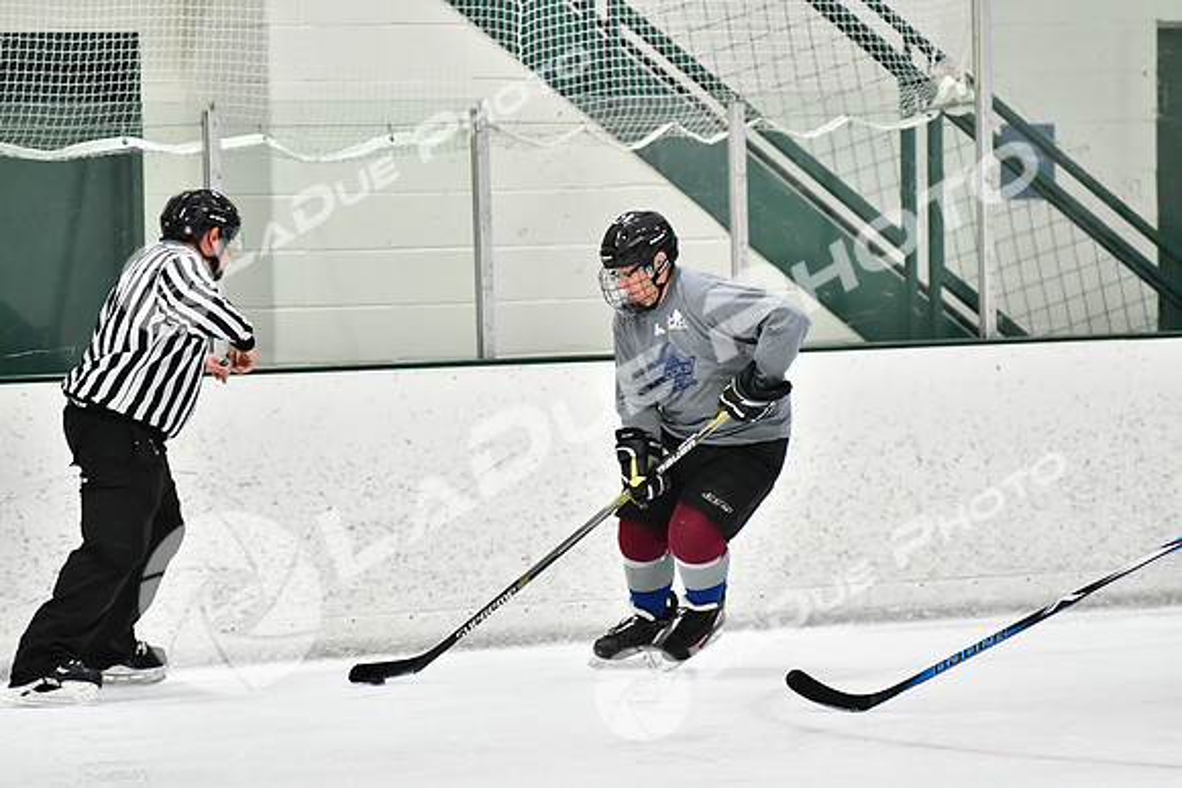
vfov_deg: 4.8
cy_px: 394
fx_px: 9359
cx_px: 591
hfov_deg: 7.2
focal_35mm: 285
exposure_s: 1/1250
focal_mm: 190
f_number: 2.8
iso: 5000
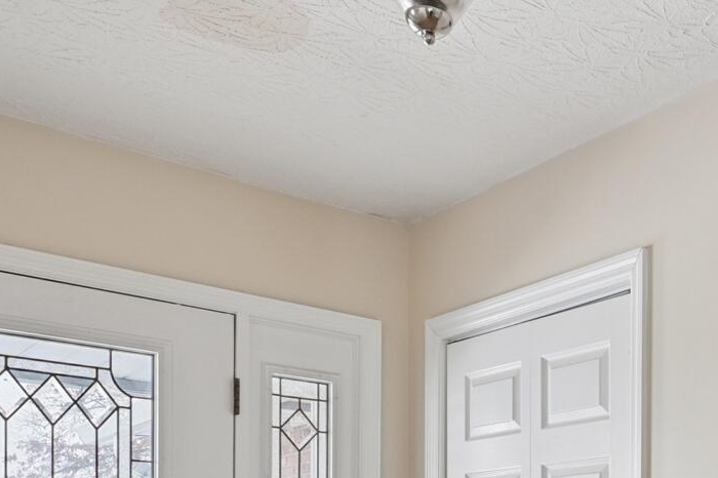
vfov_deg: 24.1
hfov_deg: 35.6
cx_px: 728
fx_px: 997
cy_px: 600
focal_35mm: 50
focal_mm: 14
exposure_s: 1/13
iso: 400
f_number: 8
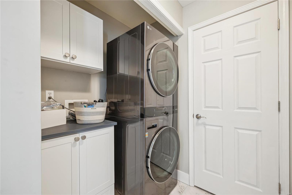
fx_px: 114
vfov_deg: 81.2
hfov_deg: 104.3
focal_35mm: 14
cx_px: 146
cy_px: 98
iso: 400
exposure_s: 1/2.5
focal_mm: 14
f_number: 8
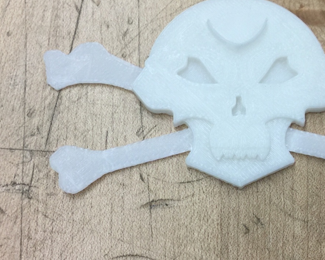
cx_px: 223
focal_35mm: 65
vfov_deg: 23.5
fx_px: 625
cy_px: 126
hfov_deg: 28.9
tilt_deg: -70.6
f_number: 2.2
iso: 32
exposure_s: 1/30
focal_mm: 4.15
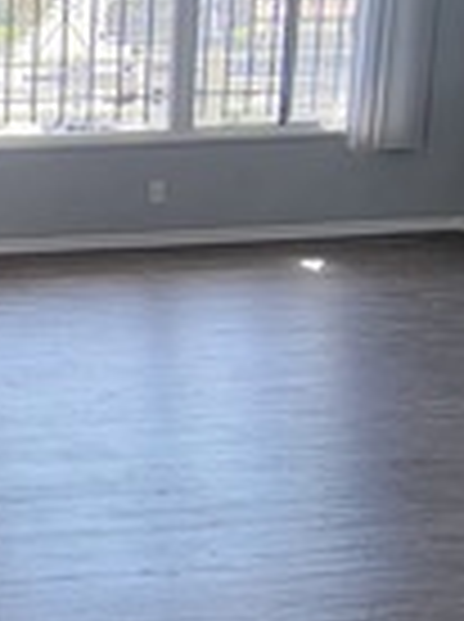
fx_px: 1129
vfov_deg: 30.6
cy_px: 232
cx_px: -315
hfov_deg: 19.0
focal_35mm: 63
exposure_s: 1/60
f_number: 2.2
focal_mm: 2.2
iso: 64
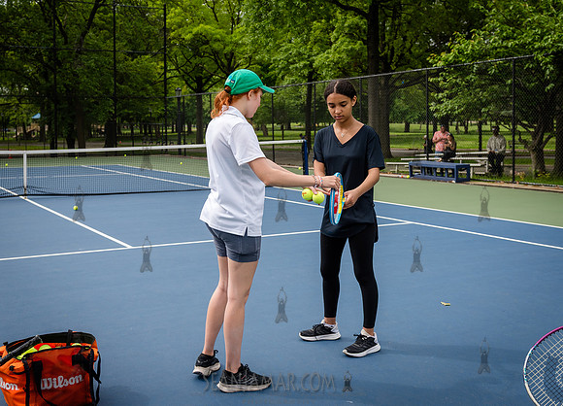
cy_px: 165
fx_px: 696
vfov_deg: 32.4
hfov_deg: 44.0
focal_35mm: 43
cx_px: 280
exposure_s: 1/1250
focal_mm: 34
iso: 200
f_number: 4
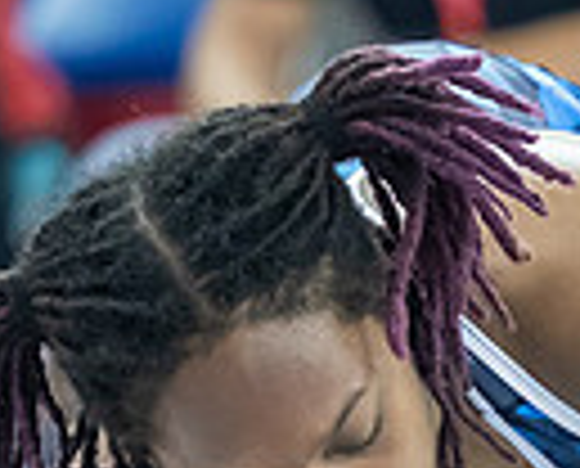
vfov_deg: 1.6
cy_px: 809
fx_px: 16701
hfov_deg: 2.0
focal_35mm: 970
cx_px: 577
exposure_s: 1/800
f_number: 2.8
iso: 3200
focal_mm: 155
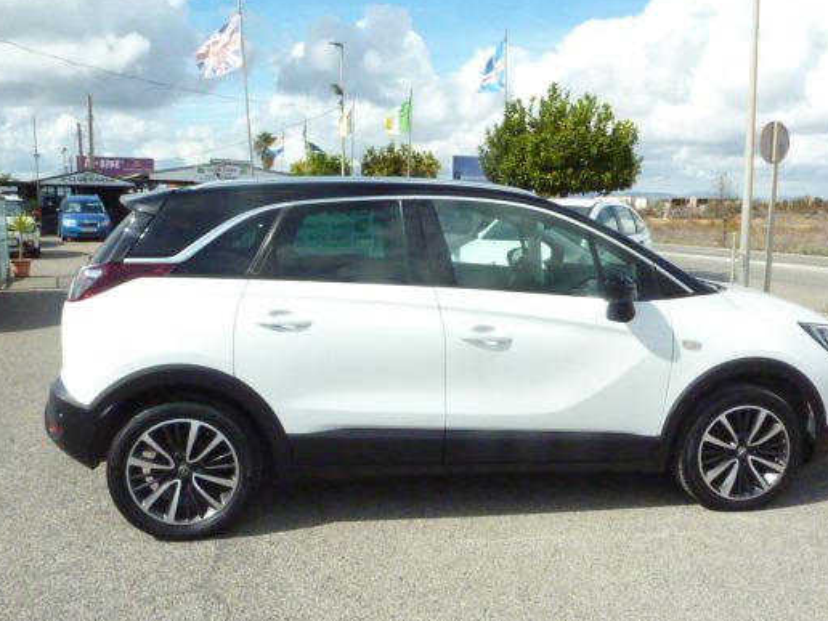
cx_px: 453
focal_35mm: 31
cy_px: 298
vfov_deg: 45.4
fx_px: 742
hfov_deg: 58.3
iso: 800
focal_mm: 4.1
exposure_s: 1/2000
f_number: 6.3
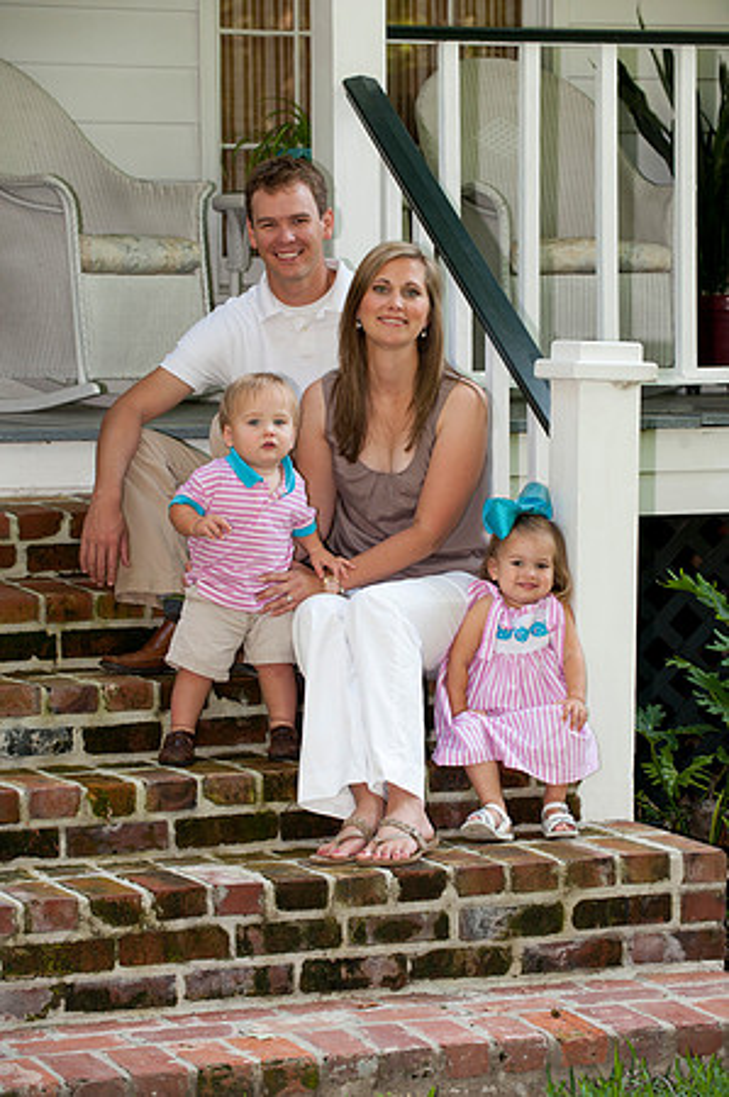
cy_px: 548
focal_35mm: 116
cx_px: 364
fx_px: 3531
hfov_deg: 11.8
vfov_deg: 17.7
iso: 250
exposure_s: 1/100
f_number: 5
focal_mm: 116
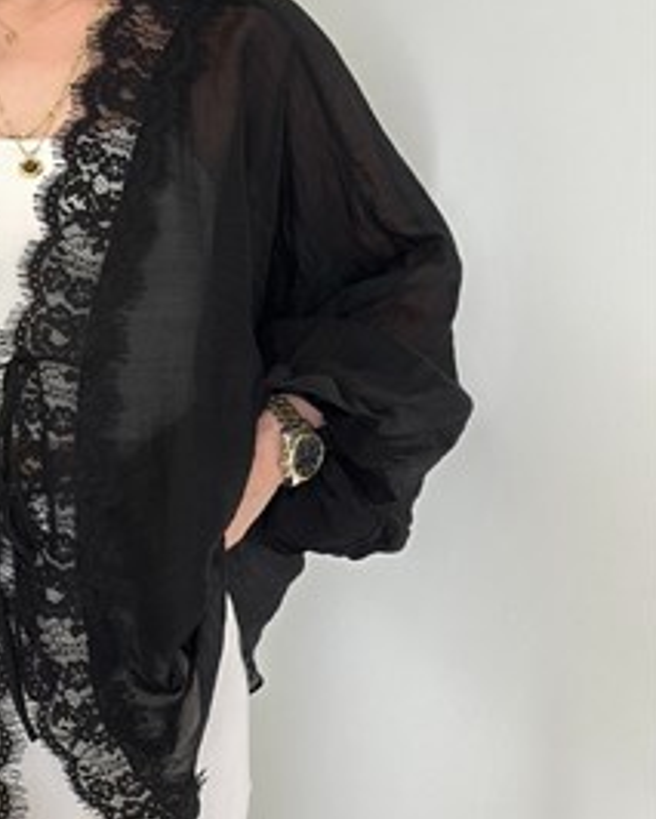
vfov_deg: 20.3
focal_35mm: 94
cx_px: 49
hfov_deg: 16.1
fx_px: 2280
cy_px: 263
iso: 80
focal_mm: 6.86
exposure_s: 1/249
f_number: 1.78
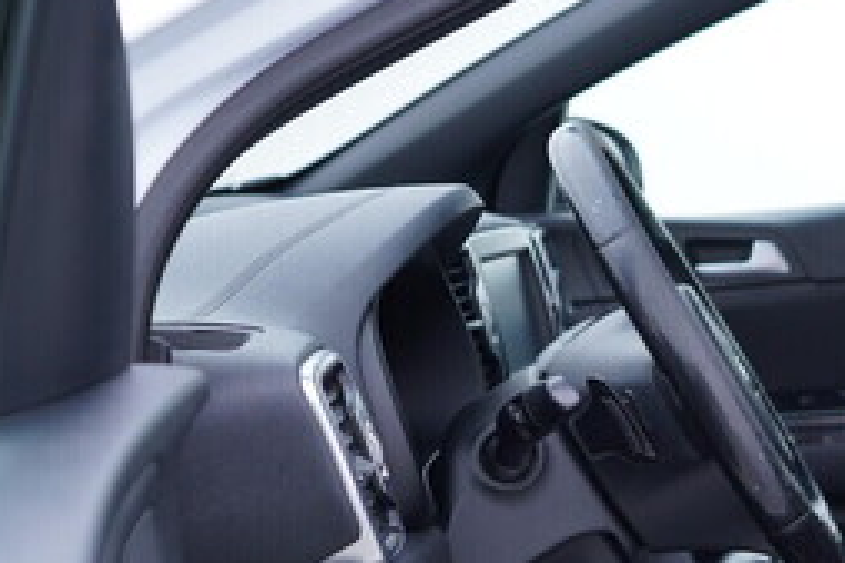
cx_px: 898
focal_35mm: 78
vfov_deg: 17.4
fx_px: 1830
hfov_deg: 24.5
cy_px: 408
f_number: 2.8
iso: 125
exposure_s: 1/40
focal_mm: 24
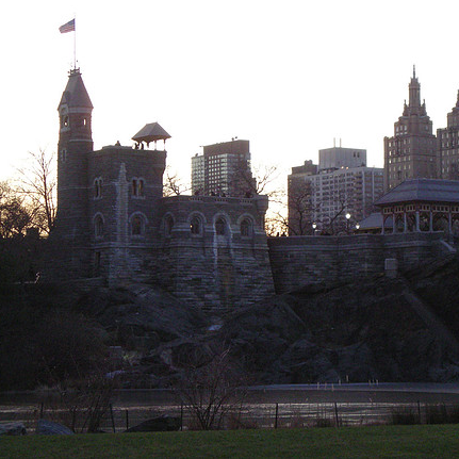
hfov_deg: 14.0
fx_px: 1875
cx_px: 250
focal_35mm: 125
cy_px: 228
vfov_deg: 14.0
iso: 301
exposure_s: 1/75
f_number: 4.7
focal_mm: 17.1
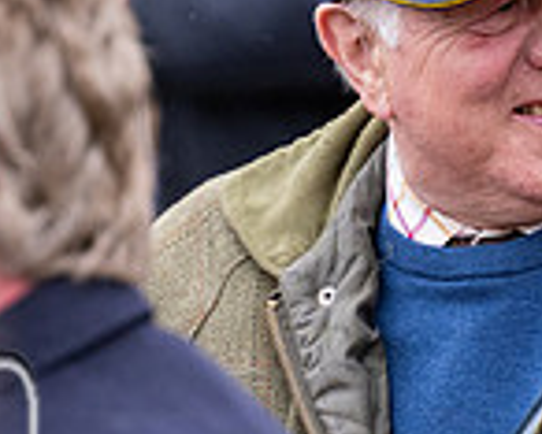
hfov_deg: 2.5
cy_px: 263
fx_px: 12199
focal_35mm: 760
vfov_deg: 2.0
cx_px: 564
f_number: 4
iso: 1000
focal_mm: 175
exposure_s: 1/800
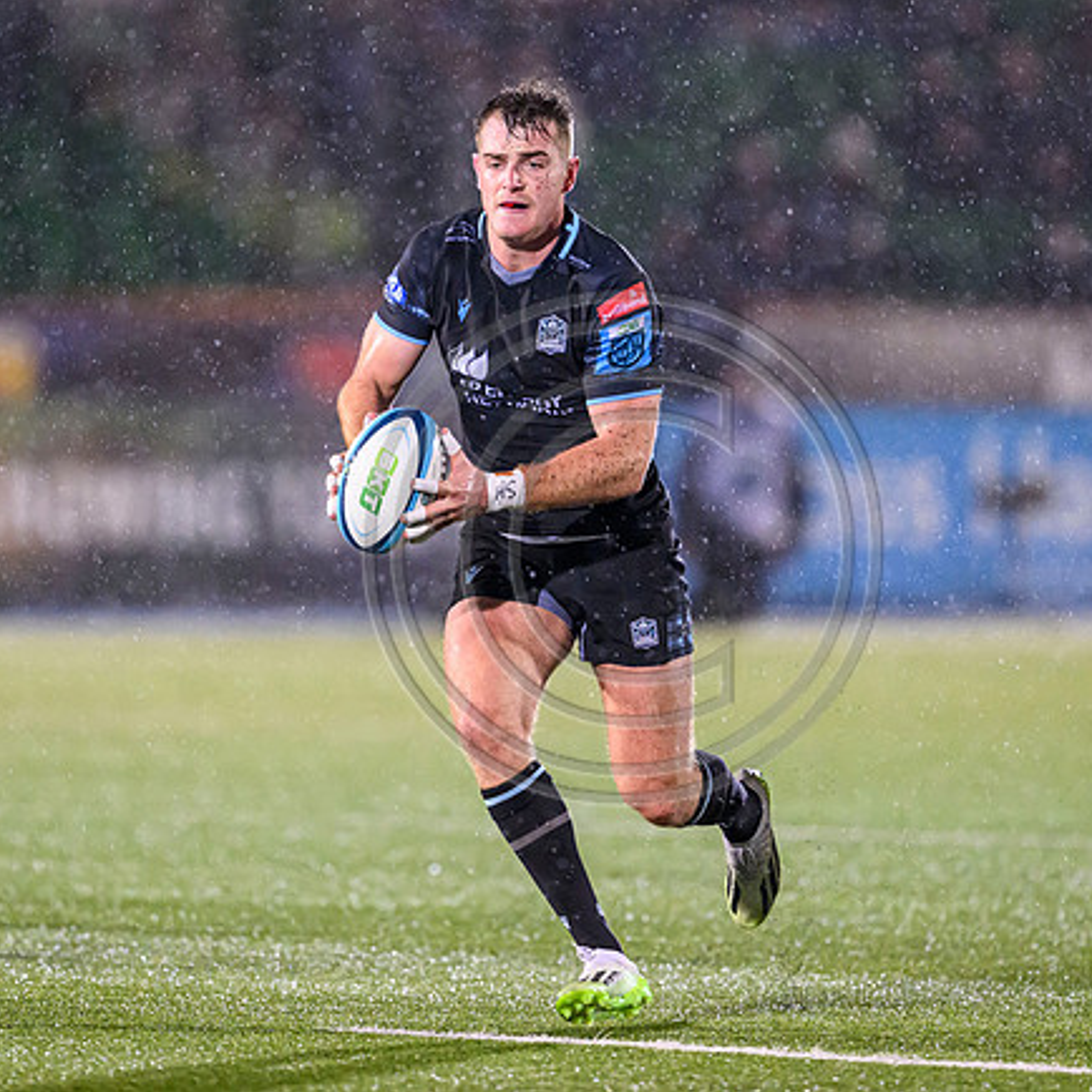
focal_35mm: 641
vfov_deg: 2.7
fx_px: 22878
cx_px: 600
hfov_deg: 2.7
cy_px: 494
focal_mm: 400
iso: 6400
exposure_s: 1/1000
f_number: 3.2
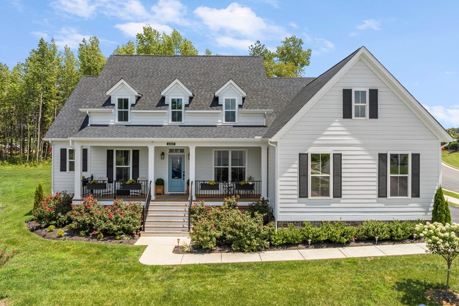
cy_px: 143
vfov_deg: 47.9
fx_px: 344
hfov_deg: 67.4
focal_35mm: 27
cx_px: 223
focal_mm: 12.29
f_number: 2.8
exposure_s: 1/5000
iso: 400
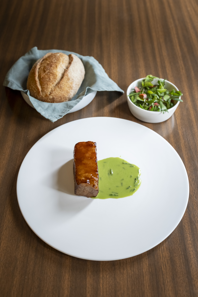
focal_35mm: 39
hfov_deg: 34.2
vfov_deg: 49.6
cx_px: 99
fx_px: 322
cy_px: 148
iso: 800
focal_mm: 25.9
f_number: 4
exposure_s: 1/100
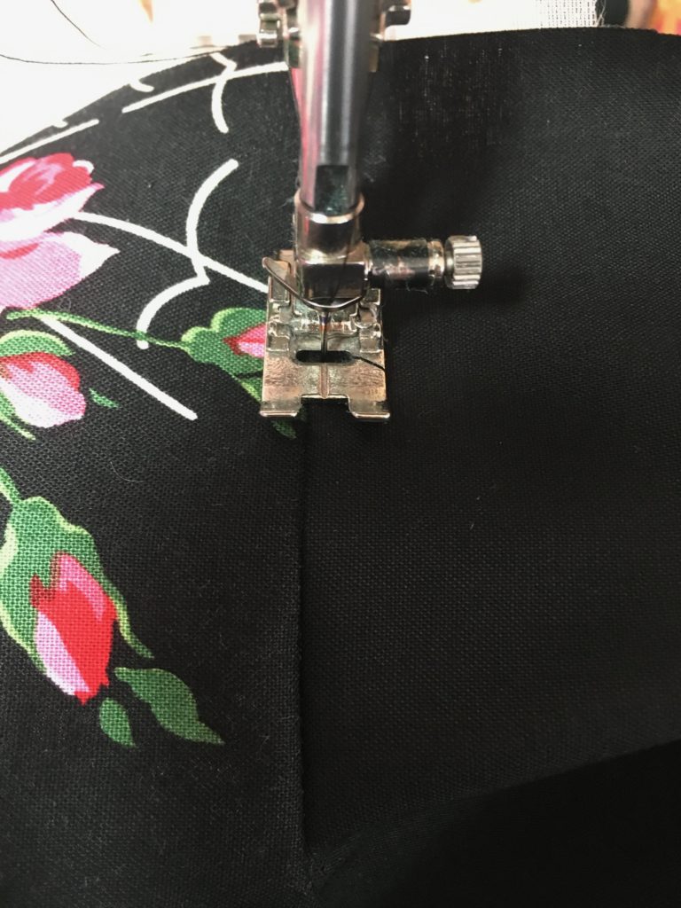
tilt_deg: -54.4
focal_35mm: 29
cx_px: 340
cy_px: 454
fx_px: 761
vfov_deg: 61.7
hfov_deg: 48.2
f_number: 2.2
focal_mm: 4.15
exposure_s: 1/15
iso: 200
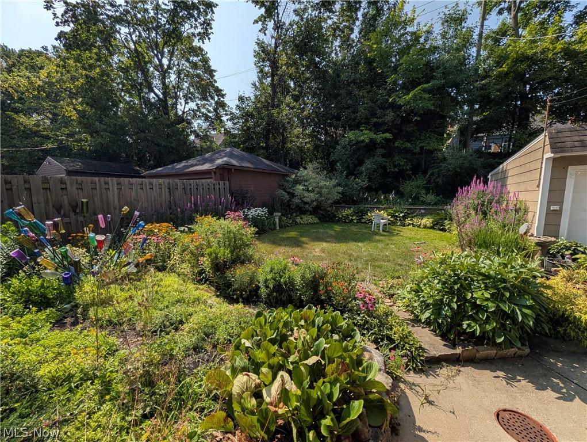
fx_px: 204
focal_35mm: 12
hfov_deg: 110.5
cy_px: 221
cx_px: 294
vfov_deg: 94.6
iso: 49
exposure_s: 1/3663
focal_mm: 2.02
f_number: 1.7
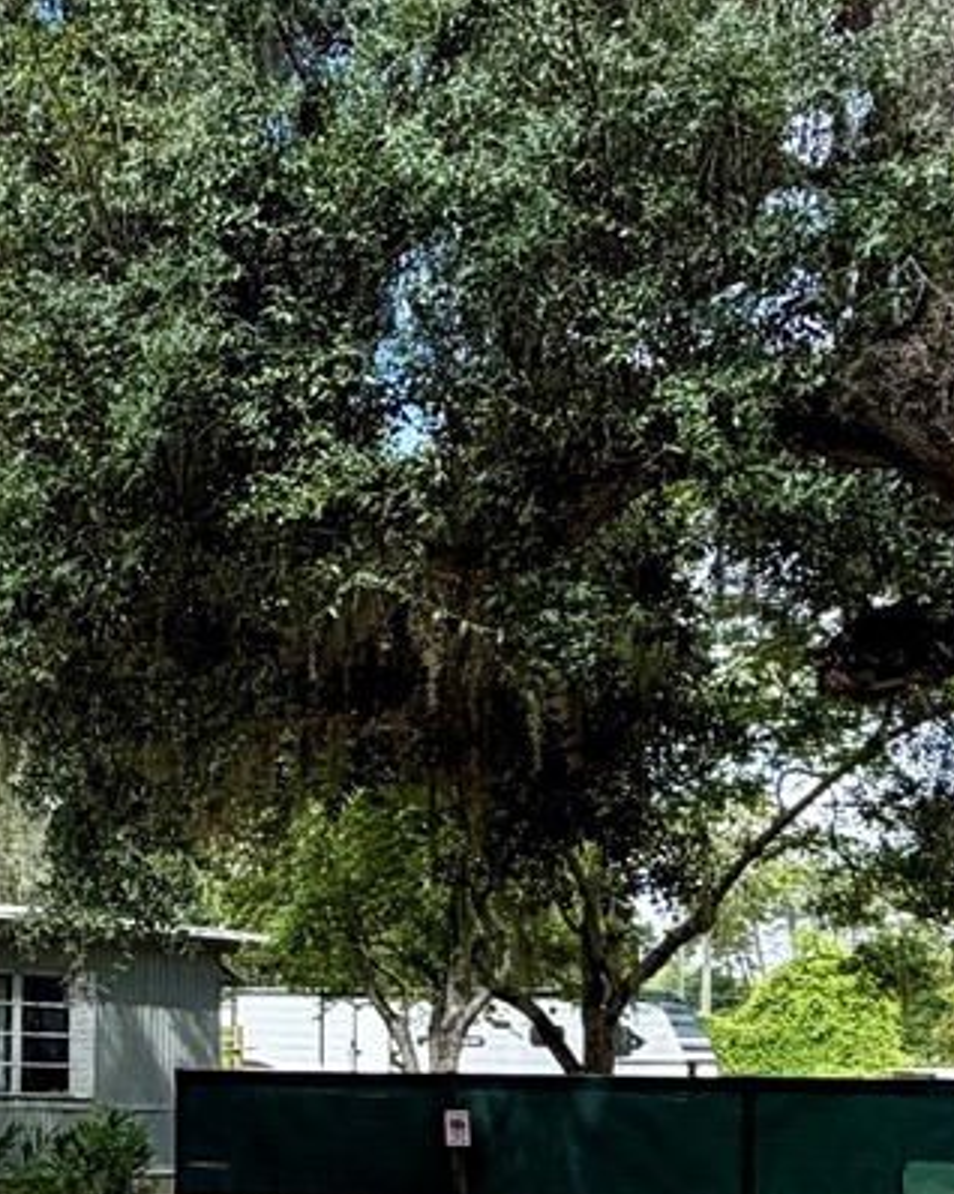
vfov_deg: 33.3
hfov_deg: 26.1
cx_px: -9
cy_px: 930
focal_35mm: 55
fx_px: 1943
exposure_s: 1/502
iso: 50
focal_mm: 2.22
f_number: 2.2
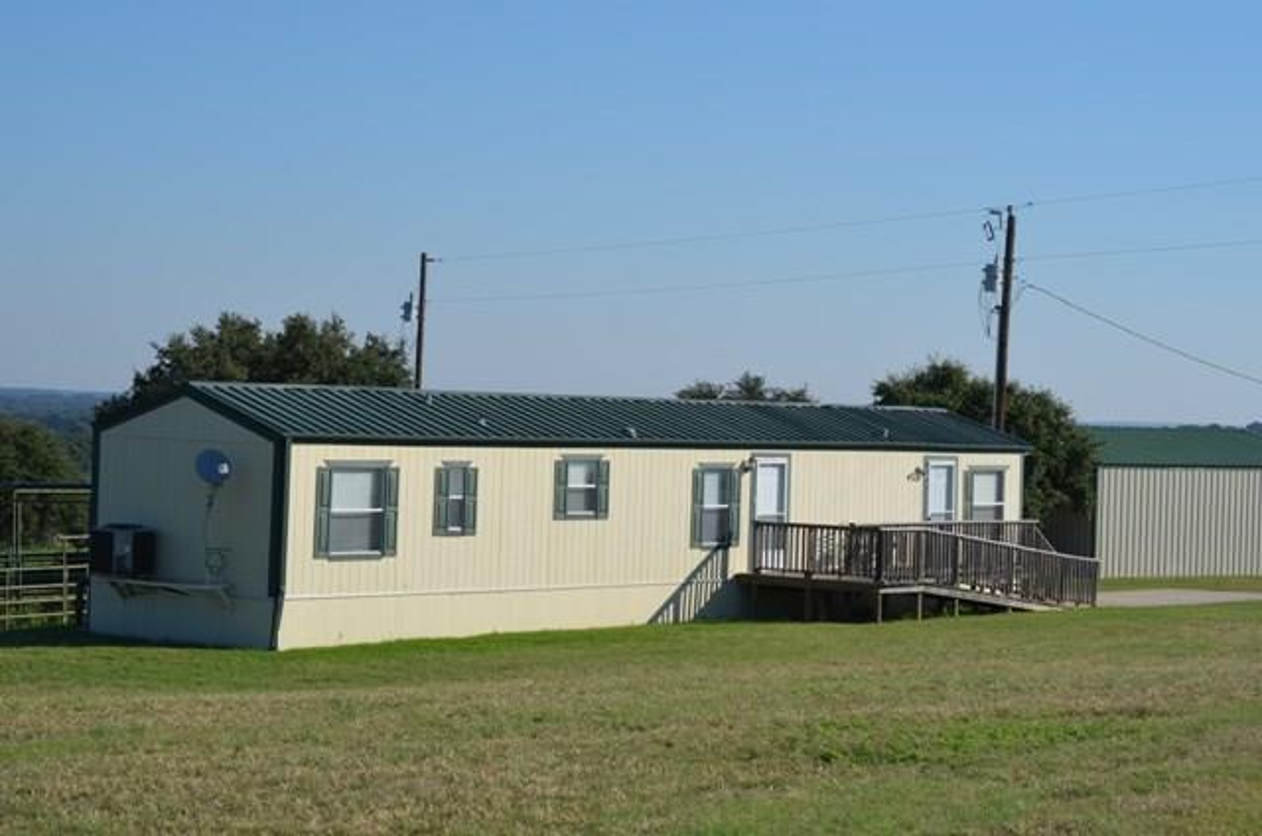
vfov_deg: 16.5
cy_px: 418
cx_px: 631
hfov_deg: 24.7
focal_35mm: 82
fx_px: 2886
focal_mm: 55
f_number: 10
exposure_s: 1/400
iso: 100
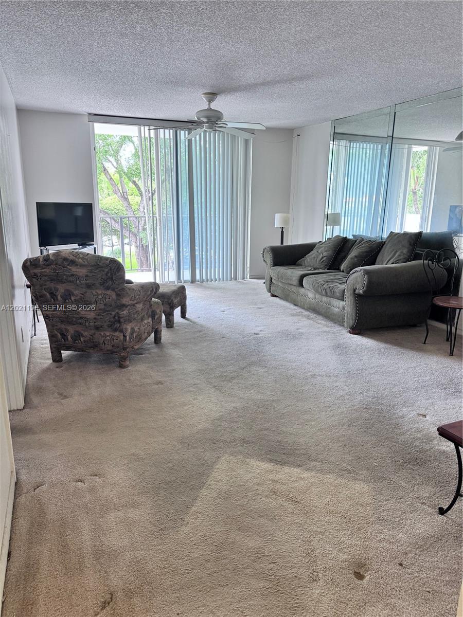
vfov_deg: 71.6
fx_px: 428
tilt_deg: -14.1
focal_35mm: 24
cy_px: 308
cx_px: 232
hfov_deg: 56.8
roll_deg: -0.5
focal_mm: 6.76
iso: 200
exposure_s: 1/60
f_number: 1.78
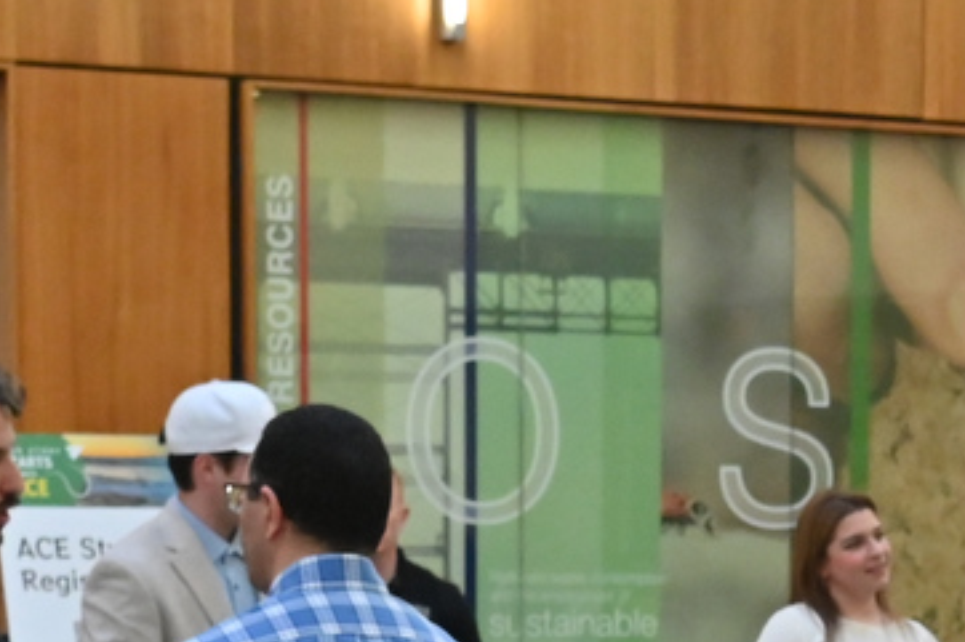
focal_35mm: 199
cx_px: 1695
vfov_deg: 6.7
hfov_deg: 9.8
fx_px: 5332
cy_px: 1122
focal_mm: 40
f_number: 6.3
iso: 2500
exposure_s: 1/160
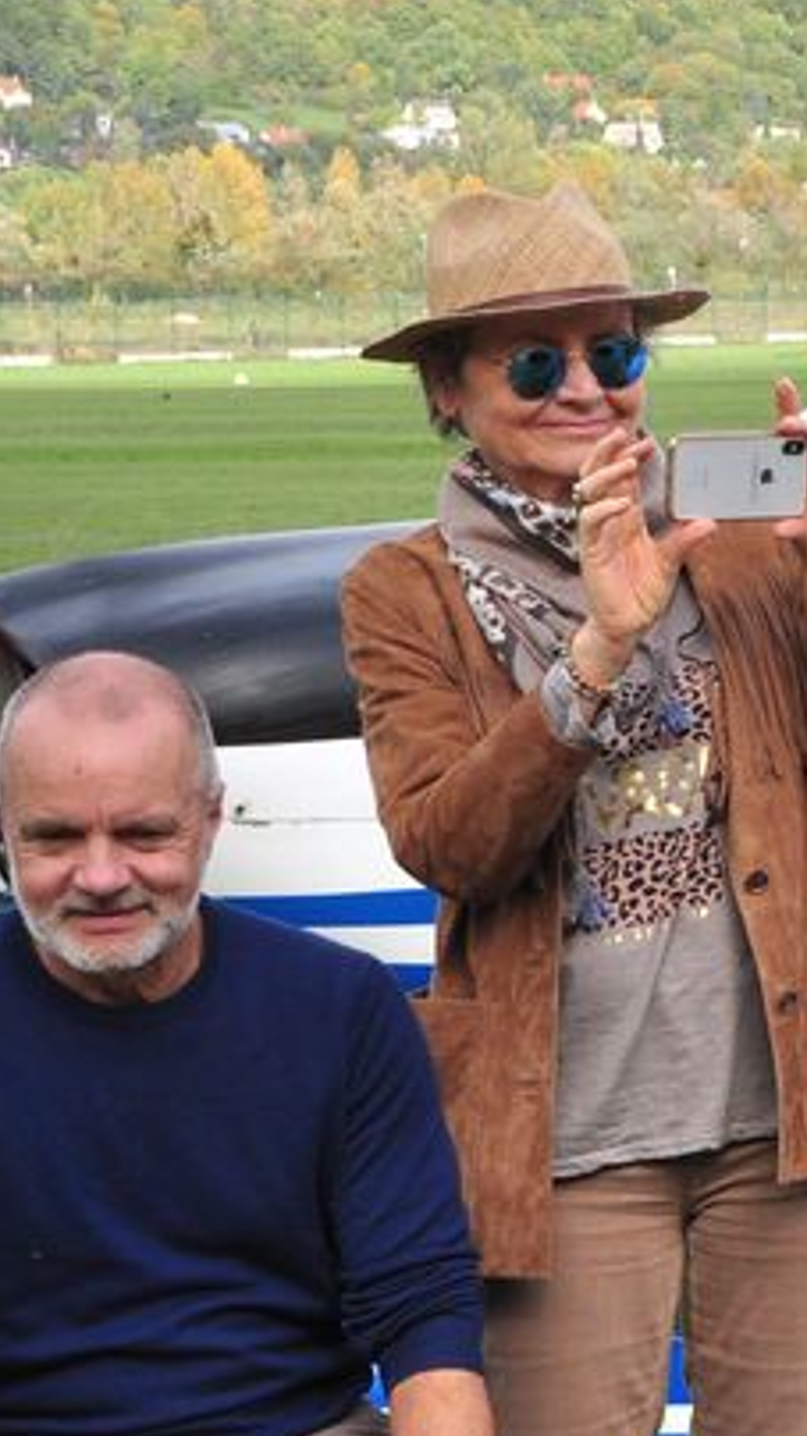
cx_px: 1906
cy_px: 835
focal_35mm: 169
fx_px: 6434
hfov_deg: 6.8
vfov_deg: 12.7
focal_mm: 34
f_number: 7.1
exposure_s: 1/500
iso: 320
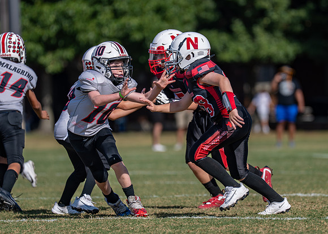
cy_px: 113
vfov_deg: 4.0
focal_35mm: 364
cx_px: 204
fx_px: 3391
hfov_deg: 5.5
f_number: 2.8
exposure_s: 1/2500
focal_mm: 200
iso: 100
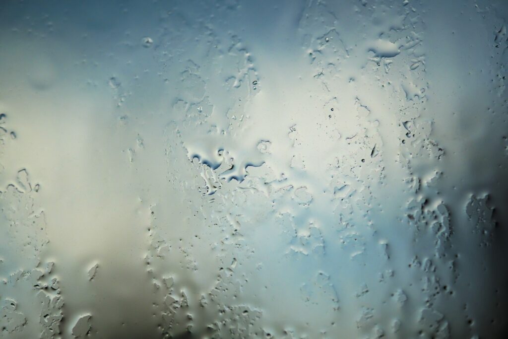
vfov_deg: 15.2
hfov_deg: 22.6
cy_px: 170
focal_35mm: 90
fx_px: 1270
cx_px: 254
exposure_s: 1/4000
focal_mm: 60
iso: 100
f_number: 2.4
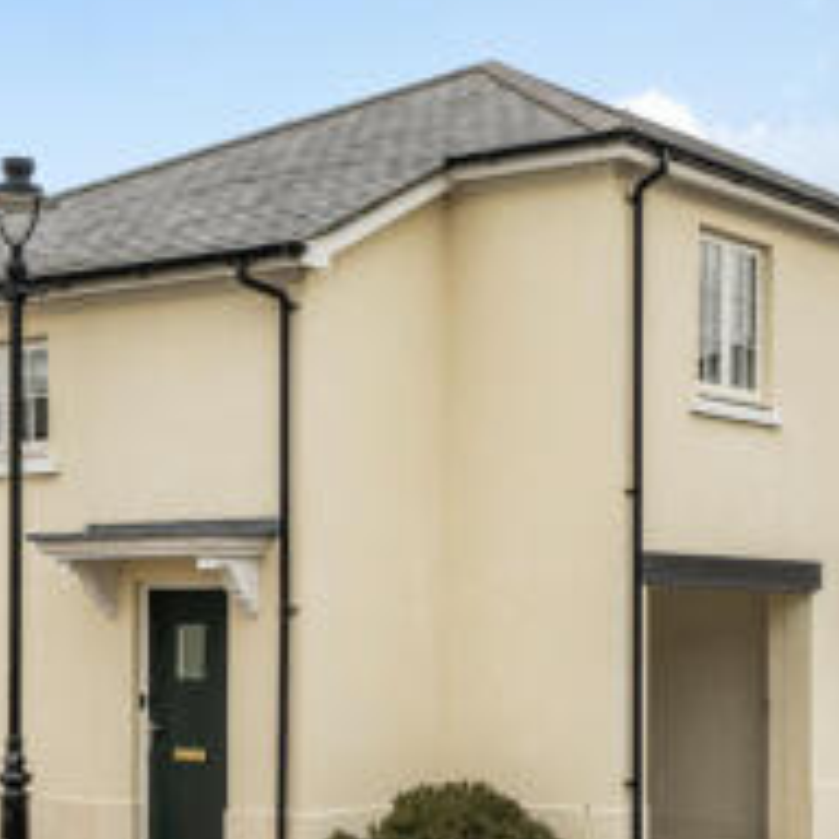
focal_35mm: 76
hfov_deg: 22.7
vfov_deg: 22.7
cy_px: 553
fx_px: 2084
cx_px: 494
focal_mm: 24
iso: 400
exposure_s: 1/640
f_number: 8
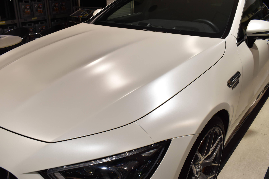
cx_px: 134
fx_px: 247
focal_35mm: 33
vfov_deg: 40.0
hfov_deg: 57.2
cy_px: 90
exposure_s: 1/40
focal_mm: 22
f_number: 8
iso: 450
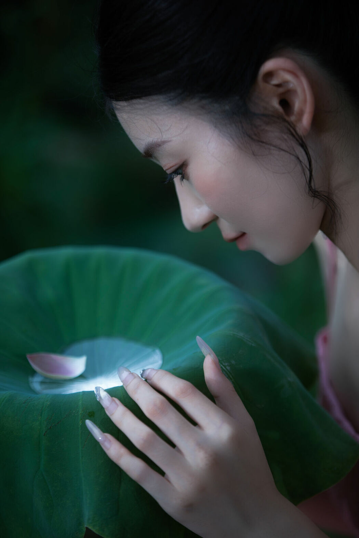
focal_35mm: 141
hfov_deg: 9.7
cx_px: 180
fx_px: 2109
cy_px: 269
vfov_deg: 14.6
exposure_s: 1/250
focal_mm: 142
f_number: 2.8
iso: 100
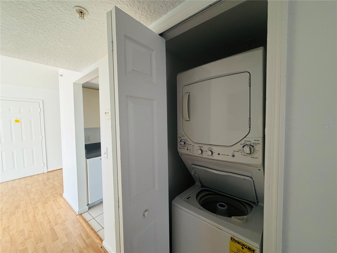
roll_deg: +0.4
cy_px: 126
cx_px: 168
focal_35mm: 14
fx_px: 136
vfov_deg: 85.7
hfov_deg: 102.1
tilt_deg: -2.0
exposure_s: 1/90
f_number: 2.2
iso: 320
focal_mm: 2.22
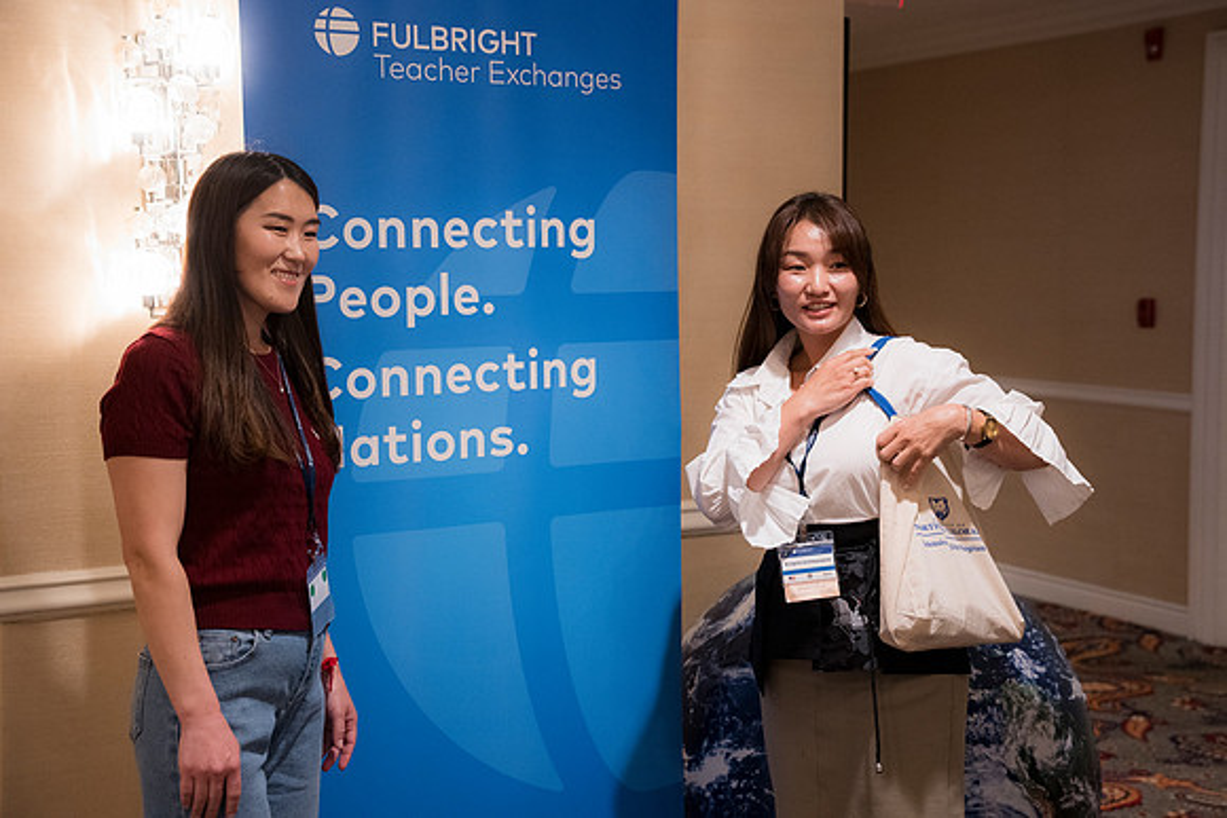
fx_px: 1704
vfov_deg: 27.0
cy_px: 409
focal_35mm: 50
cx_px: 614
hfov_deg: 39.6
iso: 2800
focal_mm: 50
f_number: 3.2
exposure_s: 1/200
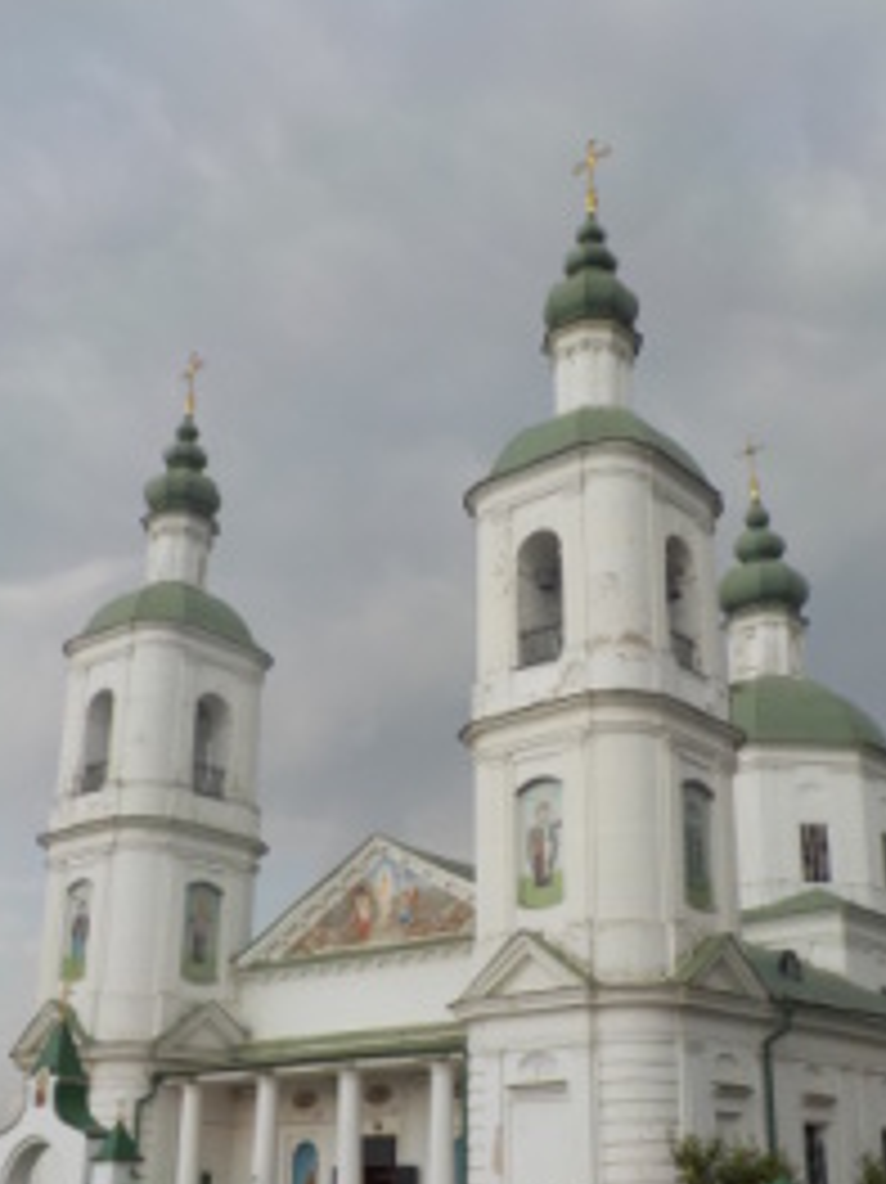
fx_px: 1366
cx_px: 504
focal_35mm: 40
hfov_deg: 35.9
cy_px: 702
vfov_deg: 46.6
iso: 125
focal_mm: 4.1
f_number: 3.3
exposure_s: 1/1000
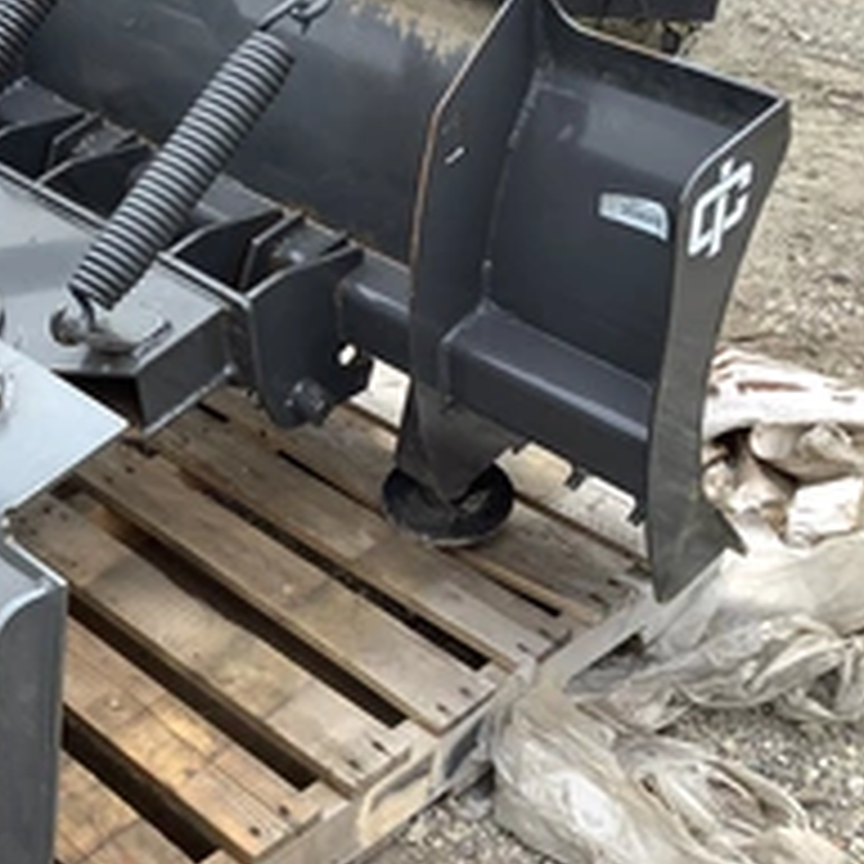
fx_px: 1610
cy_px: 392
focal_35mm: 57
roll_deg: +1.3
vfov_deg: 30.0
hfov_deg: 28.8
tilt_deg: -34.2
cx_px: 76
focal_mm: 3.3
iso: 40
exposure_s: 1/120
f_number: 2.4
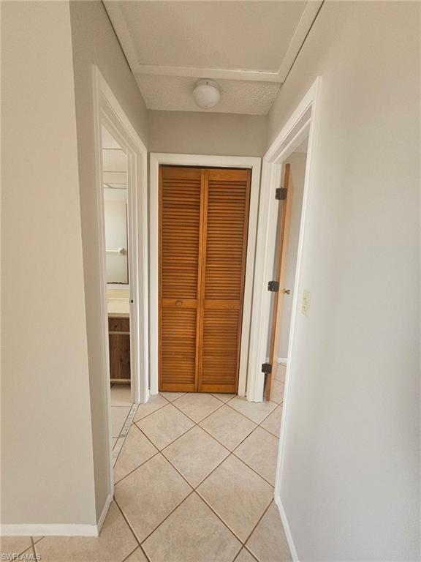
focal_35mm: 13
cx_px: 210
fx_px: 211
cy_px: 281
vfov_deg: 106.2
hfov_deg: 89.9
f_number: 2.2
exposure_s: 1/60
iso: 400
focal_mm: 2.2
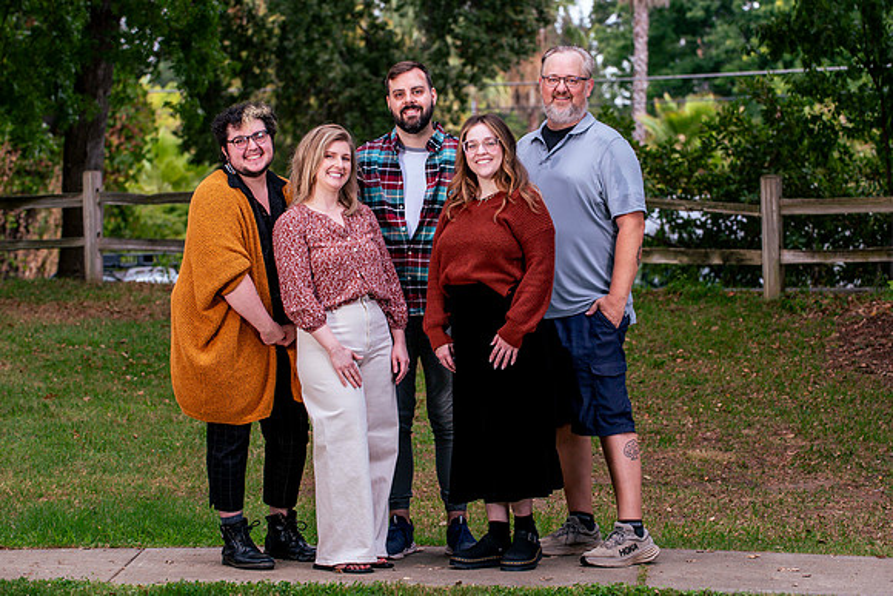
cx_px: 489
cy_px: 248
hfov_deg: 16.7
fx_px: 3041
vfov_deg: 11.2
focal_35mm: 123
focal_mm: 105
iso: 200
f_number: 5.6
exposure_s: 1/250
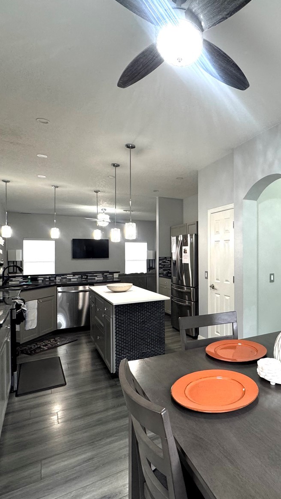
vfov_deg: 83.8
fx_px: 278
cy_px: 255
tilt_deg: -0.4
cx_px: 220
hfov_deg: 50.8
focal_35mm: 21
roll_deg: +0.5
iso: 250
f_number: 2.2
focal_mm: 2.22
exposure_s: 1/60
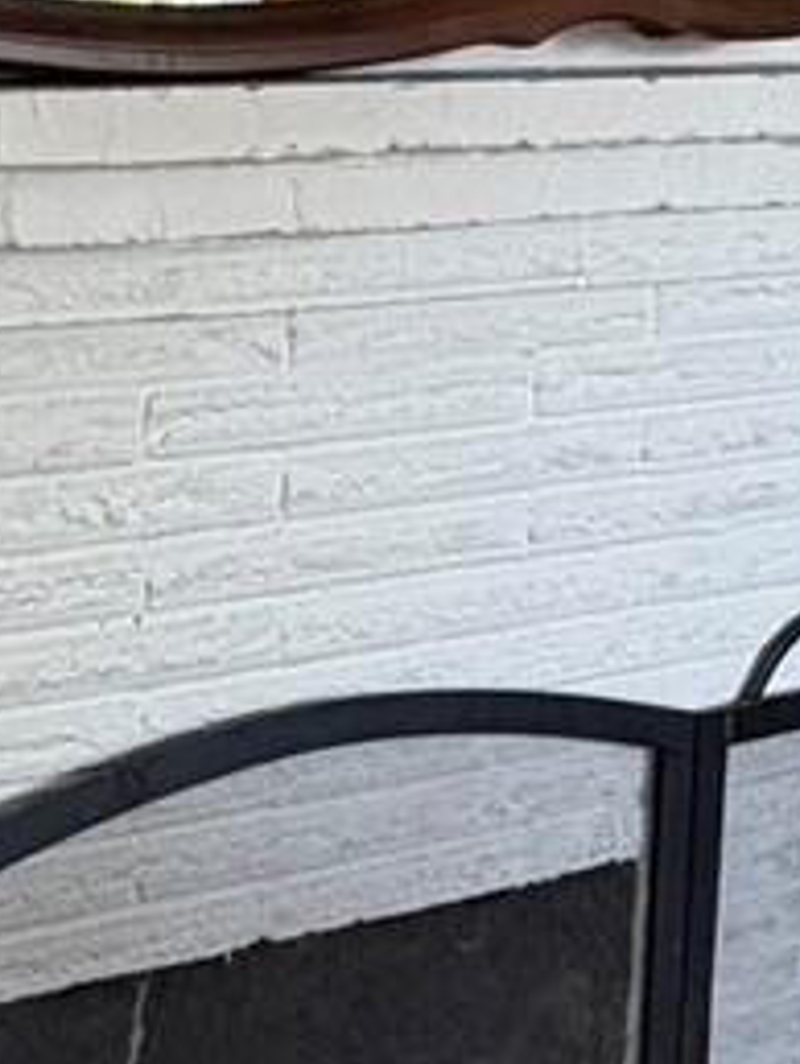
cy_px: 639
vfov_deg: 25.0
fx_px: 2400
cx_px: 148
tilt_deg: -16.5
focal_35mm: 78
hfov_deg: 18.7
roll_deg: -1.5
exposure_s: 1/120
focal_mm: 2.22
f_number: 2.2
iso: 320
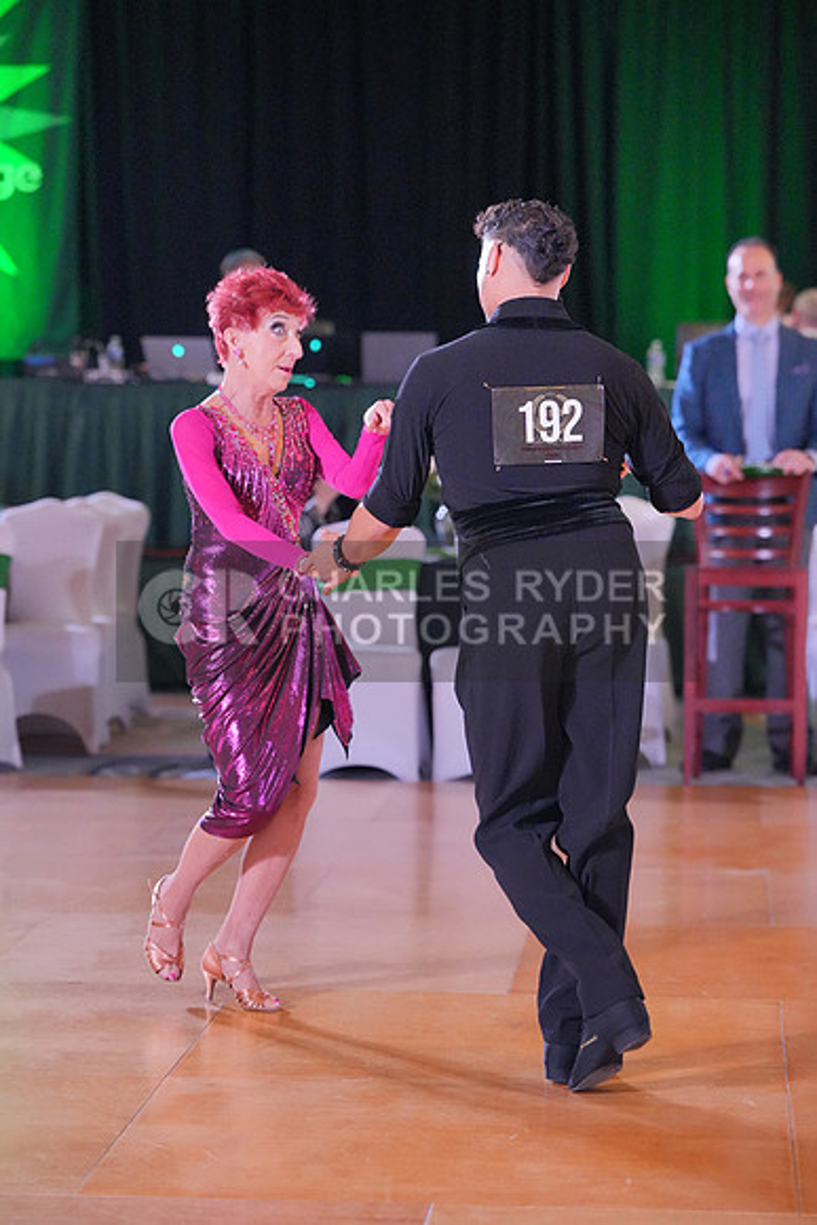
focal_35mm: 119
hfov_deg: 11.5
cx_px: 408
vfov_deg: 17.2
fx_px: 4048
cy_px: 612
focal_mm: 119
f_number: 3.5
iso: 8000
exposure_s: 1/500
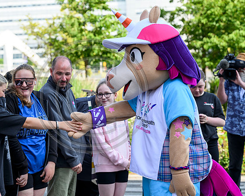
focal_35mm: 96
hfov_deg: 20.0
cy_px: 89
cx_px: 109
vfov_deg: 16.0
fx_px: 696
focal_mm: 70
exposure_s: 1/1600
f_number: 4
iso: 500
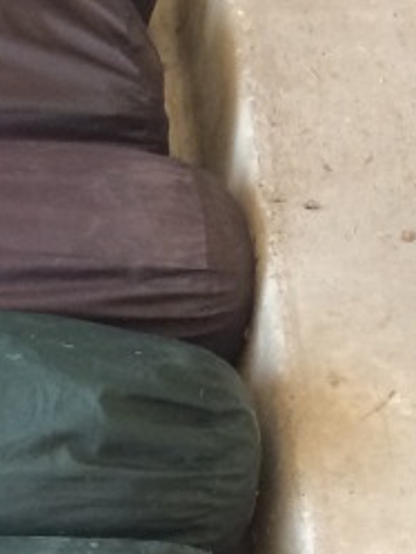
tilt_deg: -68.4
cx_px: -372
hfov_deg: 11.0
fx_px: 1985
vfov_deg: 13.9
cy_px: 1037
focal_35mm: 124
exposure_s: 1/30
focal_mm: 4.15
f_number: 2.2
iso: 40
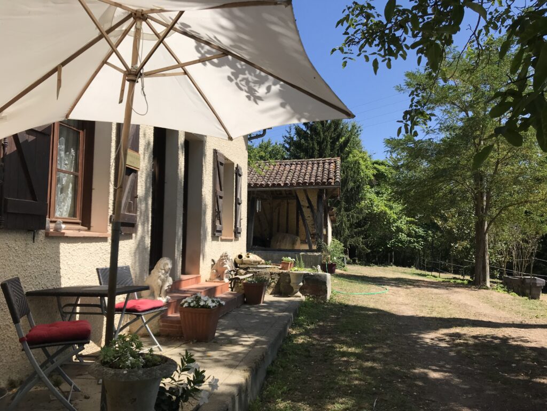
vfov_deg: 49.7
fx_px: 442
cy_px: 206
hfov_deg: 63.4
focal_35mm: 28
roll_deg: -0.3
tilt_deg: +4.1
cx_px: 274
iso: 20
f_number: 1.8
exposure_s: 1/1773
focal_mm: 3.99
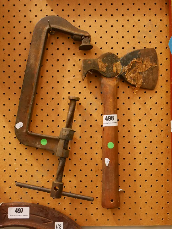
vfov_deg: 42.9
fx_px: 291
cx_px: 86
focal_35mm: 44
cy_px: 114
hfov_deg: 32.9
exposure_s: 1/80
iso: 3200
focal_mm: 22
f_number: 4.9
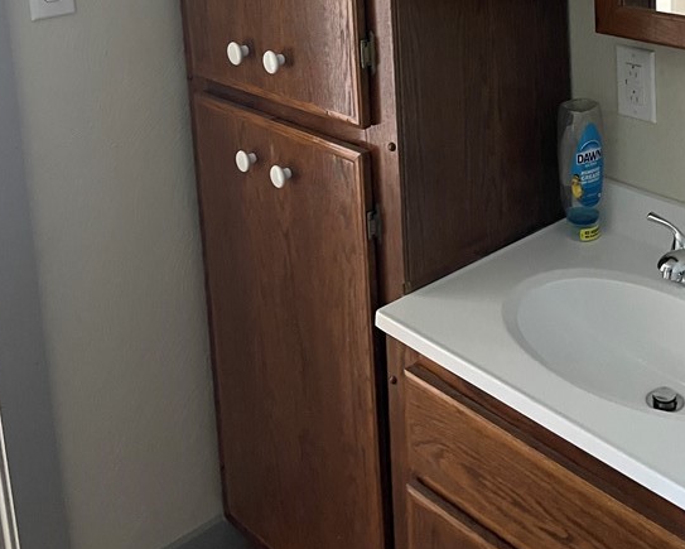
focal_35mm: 46
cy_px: -63
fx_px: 933
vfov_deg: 29.4
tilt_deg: -7.4
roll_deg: +1.7
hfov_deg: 39.9
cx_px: 445
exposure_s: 1/30
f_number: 1.6
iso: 800
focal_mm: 5.1
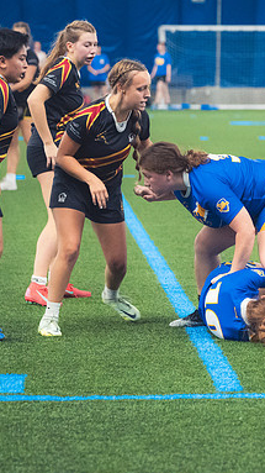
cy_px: 236
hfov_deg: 5.5
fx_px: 2740
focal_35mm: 219
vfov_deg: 9.8
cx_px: 334
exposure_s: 1/320
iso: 5600
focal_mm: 92
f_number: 2.8
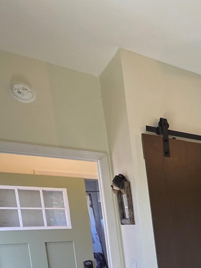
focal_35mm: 37
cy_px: 256
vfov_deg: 44.2
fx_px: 286
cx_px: 346
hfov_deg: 23.5
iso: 250
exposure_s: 1/120
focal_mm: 2.2
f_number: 1.9
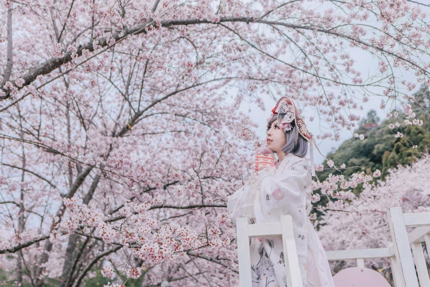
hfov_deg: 54.4
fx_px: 418
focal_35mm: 35
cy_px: 144
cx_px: 215
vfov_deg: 37.9
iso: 100
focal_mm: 35
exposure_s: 1/800
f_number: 3.2
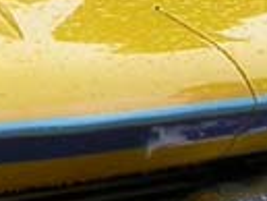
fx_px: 2332
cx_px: -379
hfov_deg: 6.3
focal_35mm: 302
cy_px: -73
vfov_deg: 4.9
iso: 100
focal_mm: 7.85
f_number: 5.3
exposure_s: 1/176
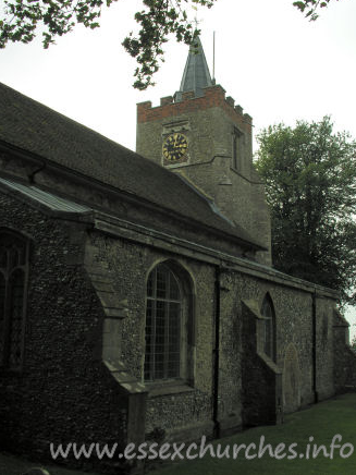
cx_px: 185
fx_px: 535
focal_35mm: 39
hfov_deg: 36.8
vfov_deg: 47.8
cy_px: 227
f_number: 5.6
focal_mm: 9.5
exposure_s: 1/224
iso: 50
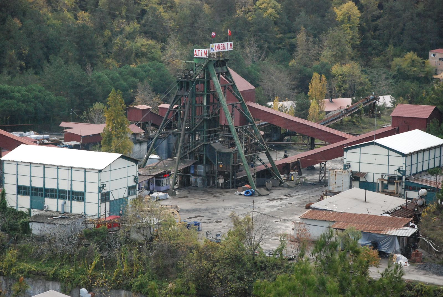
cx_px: 222
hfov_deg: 16.0
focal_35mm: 128
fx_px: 1572
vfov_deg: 10.8
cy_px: 148
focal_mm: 85
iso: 1600
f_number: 7.1
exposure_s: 1/800
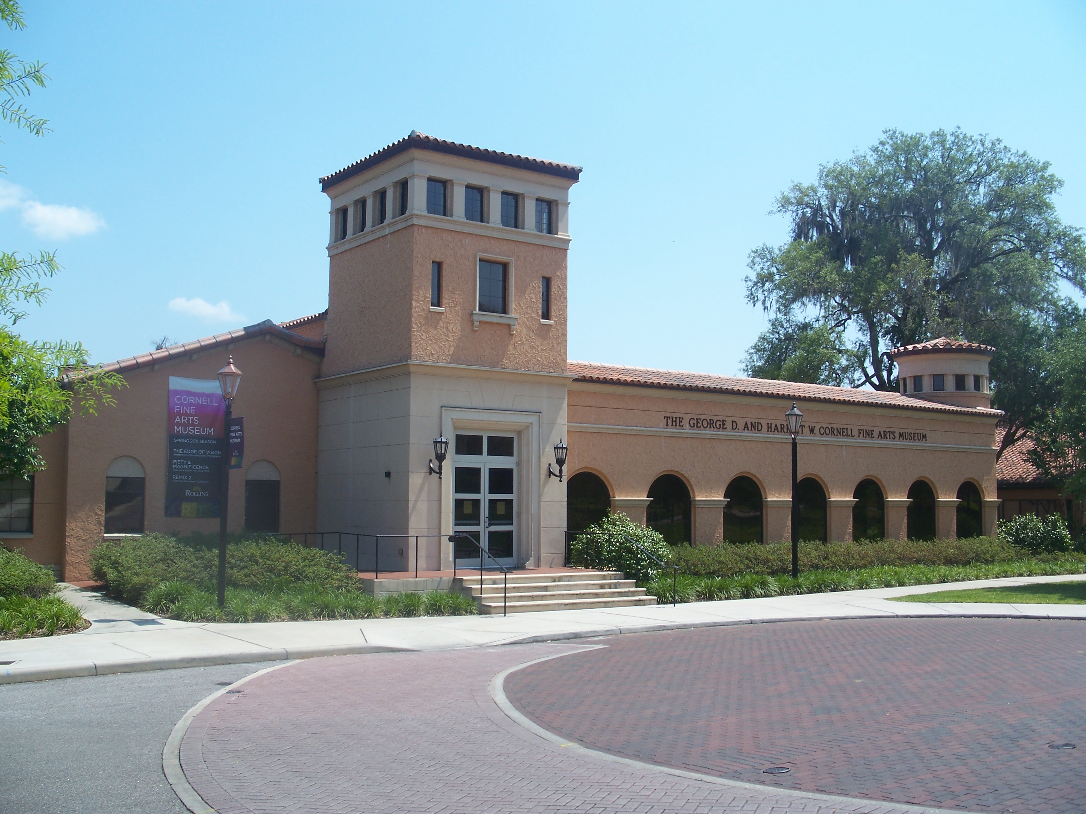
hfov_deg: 50.1
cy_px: 407
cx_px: 543
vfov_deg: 38.7
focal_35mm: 37
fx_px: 1161
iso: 64
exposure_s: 1/500
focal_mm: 7.8
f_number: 4
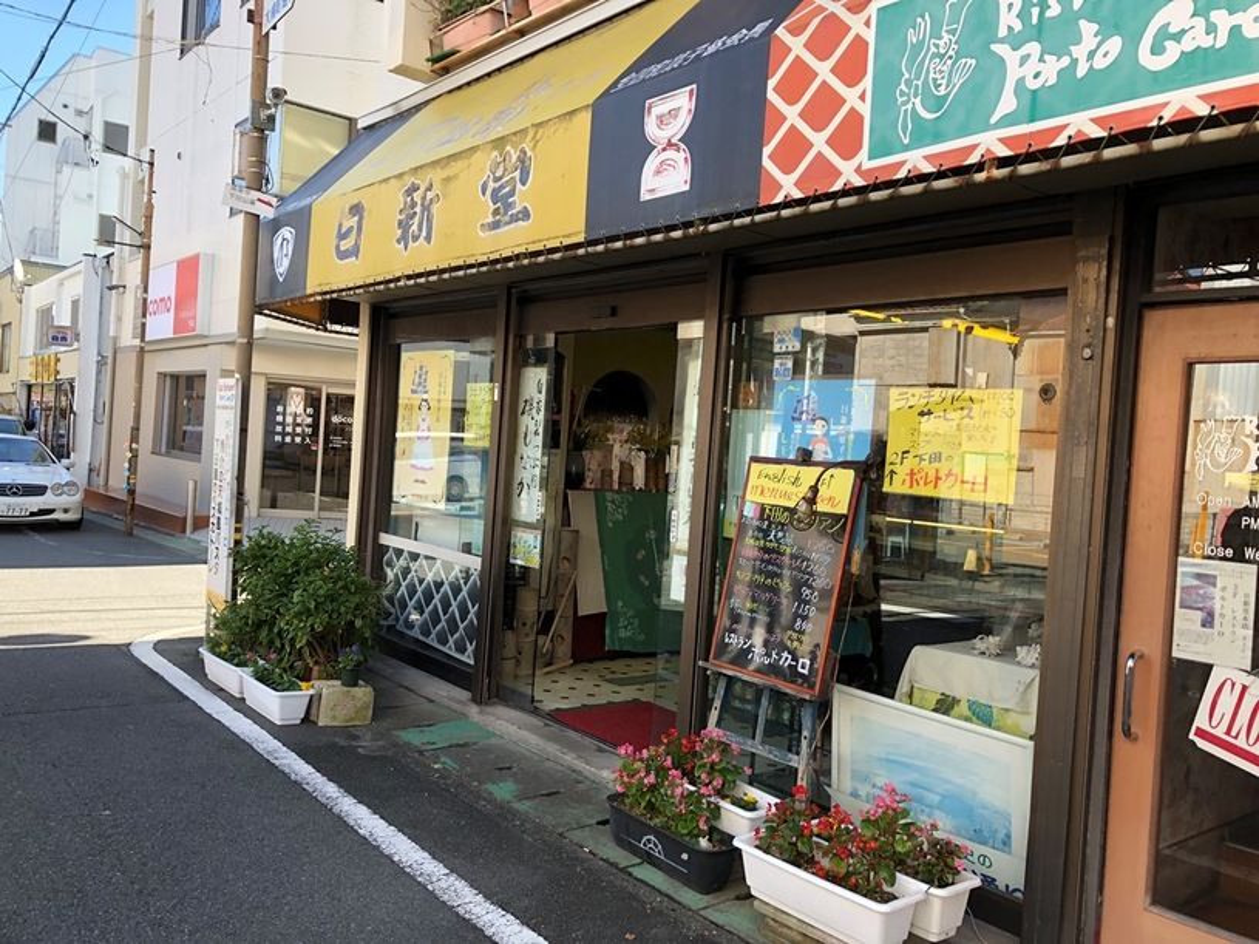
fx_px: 1018
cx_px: 630
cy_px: 472
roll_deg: -2.8
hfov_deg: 63.5
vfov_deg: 49.7
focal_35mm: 28
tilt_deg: +0.6
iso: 20
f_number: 1.8
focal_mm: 3.99
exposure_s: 1/294
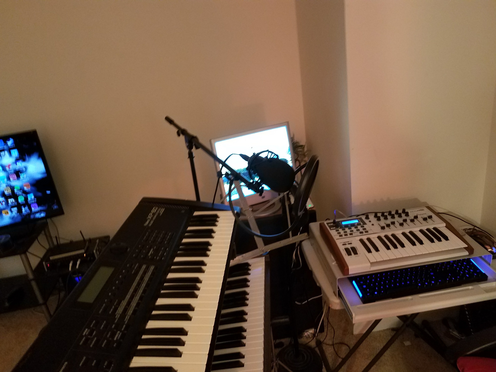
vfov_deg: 53.1
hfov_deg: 67.3
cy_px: 186
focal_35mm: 26
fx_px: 373
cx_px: 248
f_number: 1.7
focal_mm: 4.2
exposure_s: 1/10
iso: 200
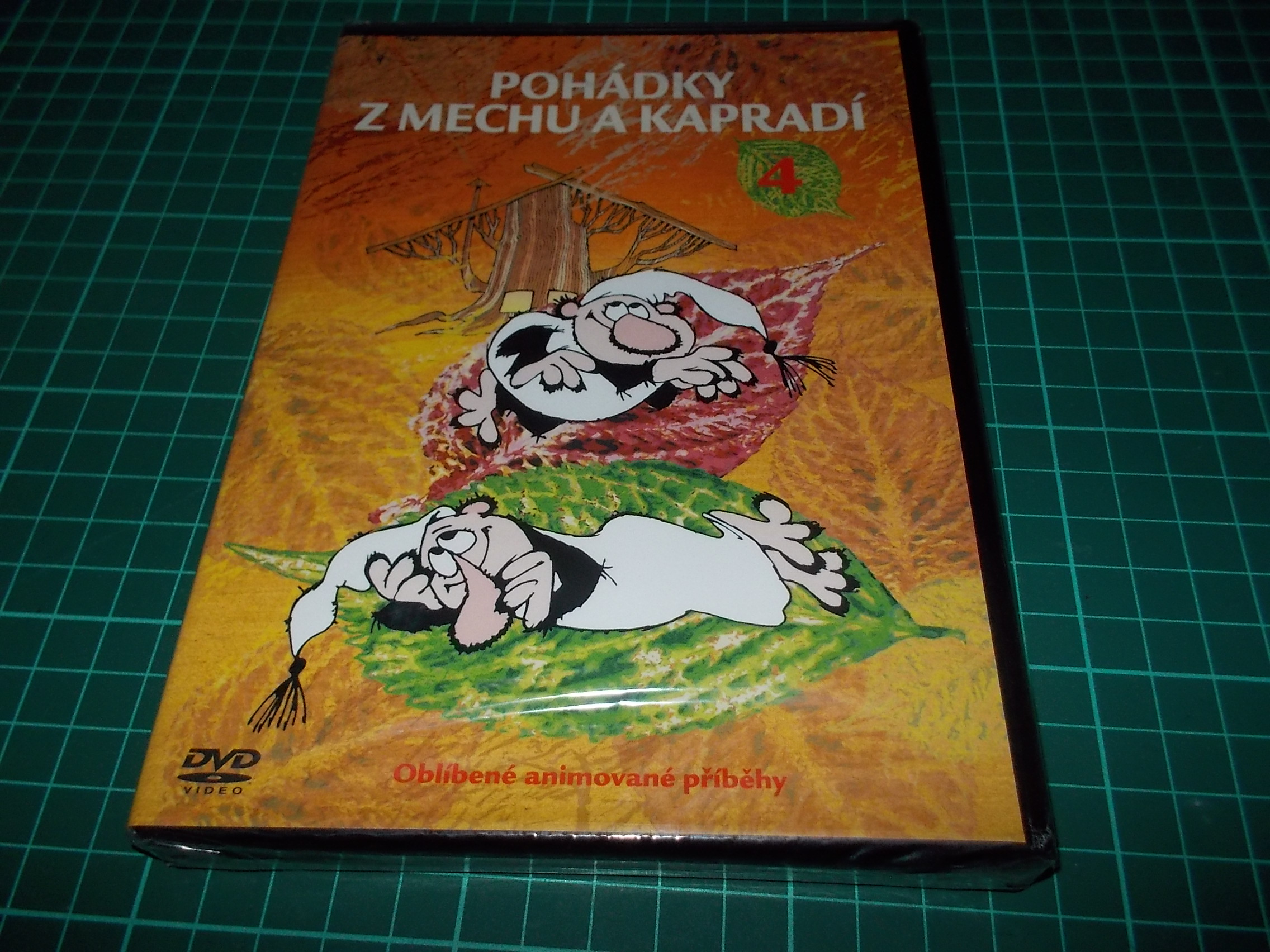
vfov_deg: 48.2
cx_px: 635
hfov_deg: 61.7
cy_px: 476
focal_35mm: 29
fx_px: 1064
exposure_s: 1/30
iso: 200
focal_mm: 4.1
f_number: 3.3
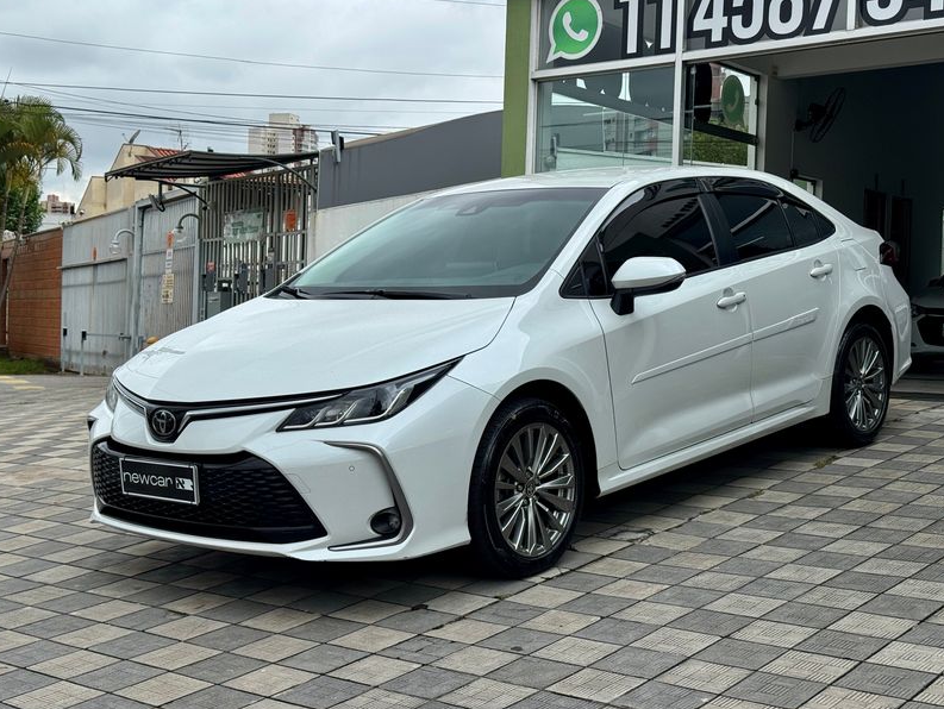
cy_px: 352
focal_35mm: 49
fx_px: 1337
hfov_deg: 38.9
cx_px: 469
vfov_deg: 29.7
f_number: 1.78
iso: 64
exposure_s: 1/3257
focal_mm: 6.76
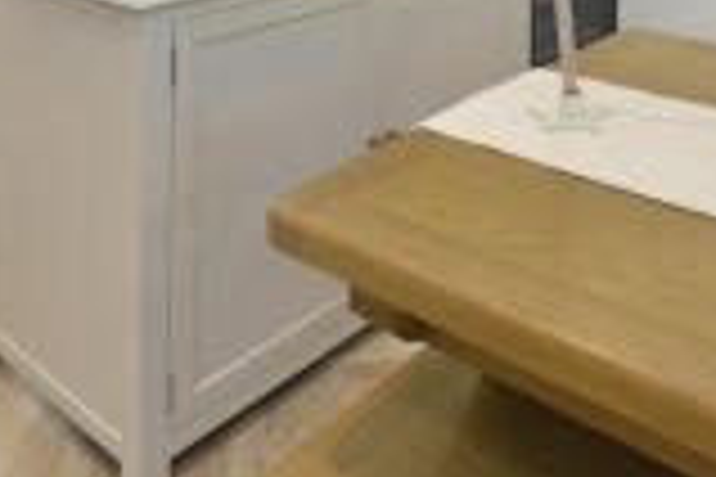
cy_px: -209
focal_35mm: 42
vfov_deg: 25.4
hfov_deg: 45.7
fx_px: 835
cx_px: 473
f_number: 7.1
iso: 400
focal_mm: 14
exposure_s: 1/25
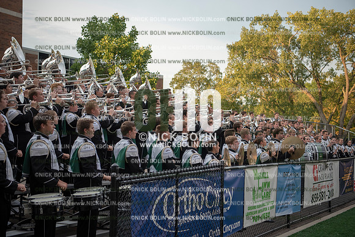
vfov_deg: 24.6
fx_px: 542
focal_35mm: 55
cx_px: 178
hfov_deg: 36.2
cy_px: 118
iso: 800
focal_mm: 55
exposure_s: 1/1250
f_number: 3.2
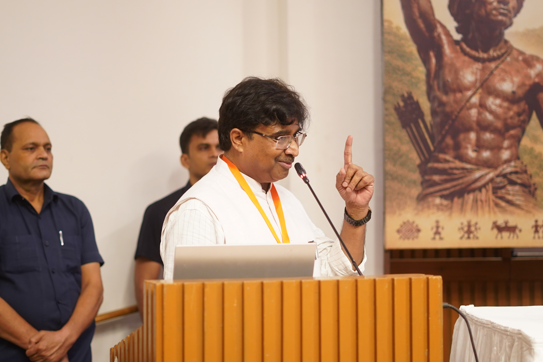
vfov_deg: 18.2
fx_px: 1131
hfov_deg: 27.0
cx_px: 272
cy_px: 181
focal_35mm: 75
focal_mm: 50
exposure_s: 1/125
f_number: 1.8
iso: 1000
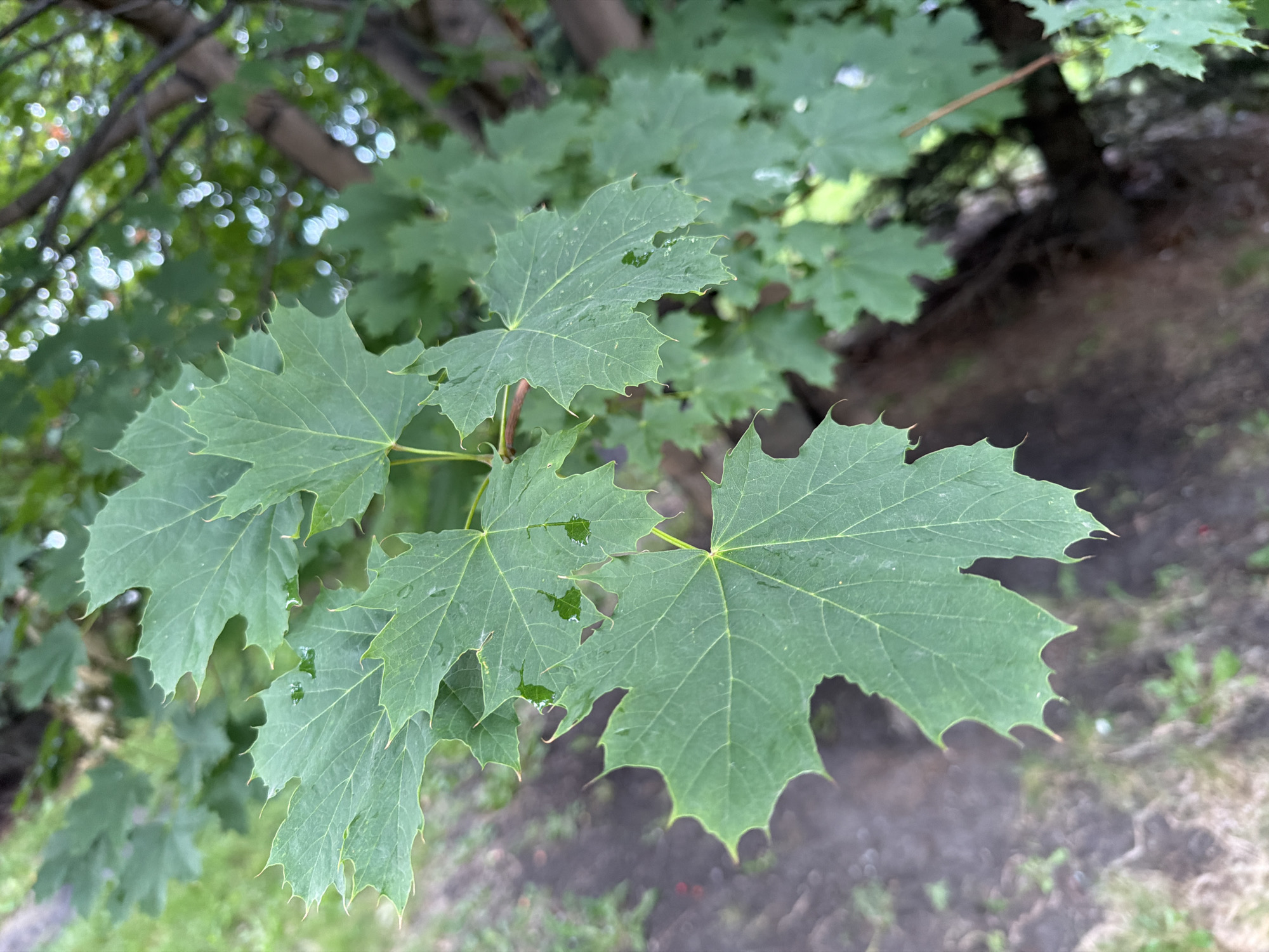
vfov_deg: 56.8
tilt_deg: -16.8
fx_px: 880
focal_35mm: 24
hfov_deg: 71.6
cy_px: 476
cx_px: 634
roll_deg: +30.6
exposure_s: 1/60
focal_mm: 6.76
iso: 250
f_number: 1.78
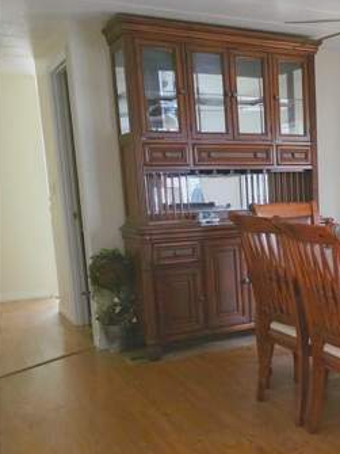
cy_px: 291
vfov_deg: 42.5
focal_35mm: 44
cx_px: 317
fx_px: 577
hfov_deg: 31.1
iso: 2000
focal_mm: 6.3
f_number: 1.7
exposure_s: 1/60
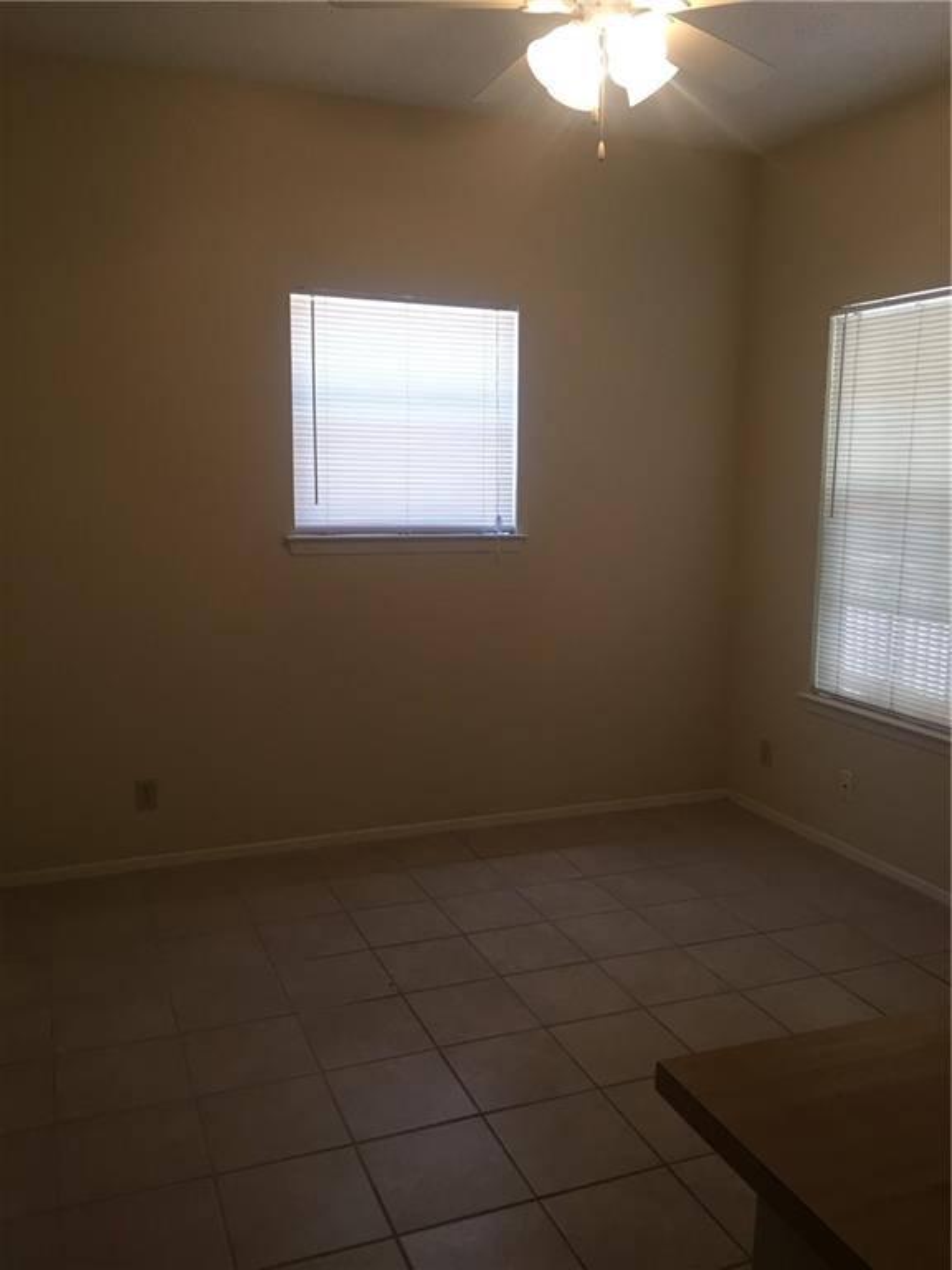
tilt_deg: -9.5
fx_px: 1063
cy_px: 635
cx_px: 476
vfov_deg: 61.7
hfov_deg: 48.2
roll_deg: -0.3
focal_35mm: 29
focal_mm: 4.15
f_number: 2.2
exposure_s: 1/30
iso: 32
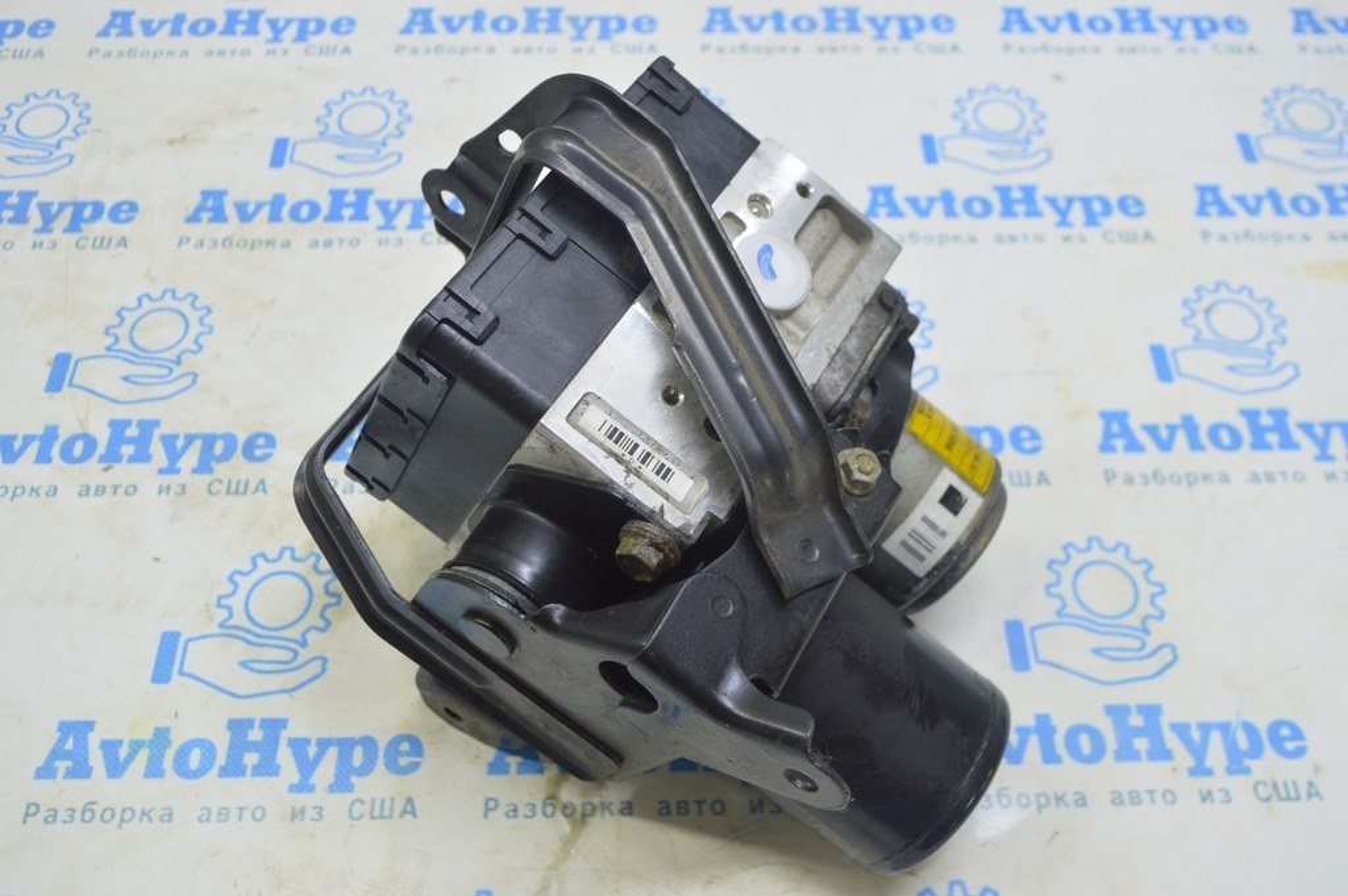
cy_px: 448
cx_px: 674
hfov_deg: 55.1
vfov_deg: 38.3
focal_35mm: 34
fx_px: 1291
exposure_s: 1/20
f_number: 5.6
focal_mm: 23
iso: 400
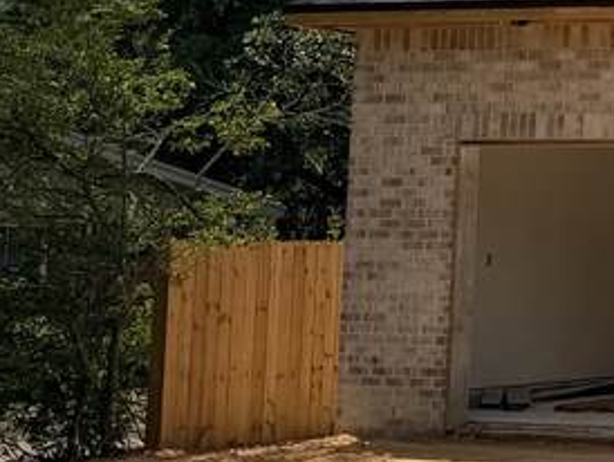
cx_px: 1235
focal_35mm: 112
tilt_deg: +5.5
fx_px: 1988
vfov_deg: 13.2
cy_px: 65
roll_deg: -0.5
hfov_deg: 14.5
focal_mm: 6.76
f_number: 1.78
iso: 80
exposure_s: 1/7353
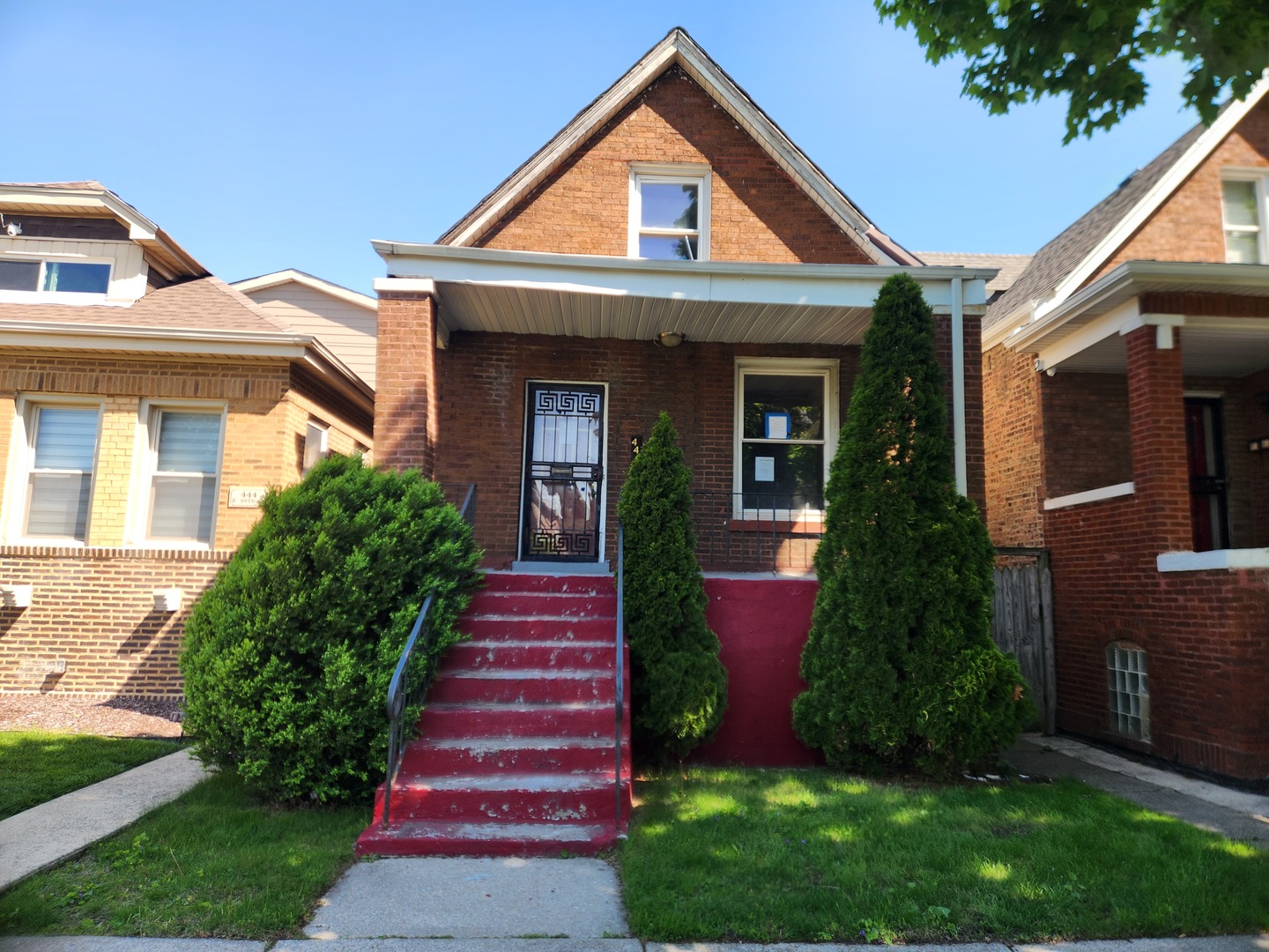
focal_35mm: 23
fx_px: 843
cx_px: 634
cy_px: 476
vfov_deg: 58.9
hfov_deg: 73.9
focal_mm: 5.4
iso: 20
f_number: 1.8
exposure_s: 1/427
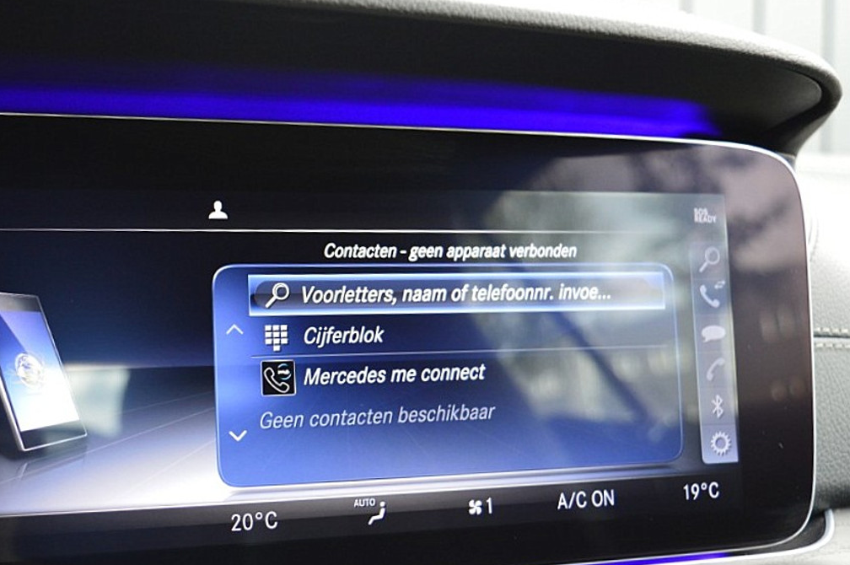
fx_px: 1179
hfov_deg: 39.0
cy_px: 308
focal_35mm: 50
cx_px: 261
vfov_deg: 26.9
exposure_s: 1/60
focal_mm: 24
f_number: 4
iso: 800
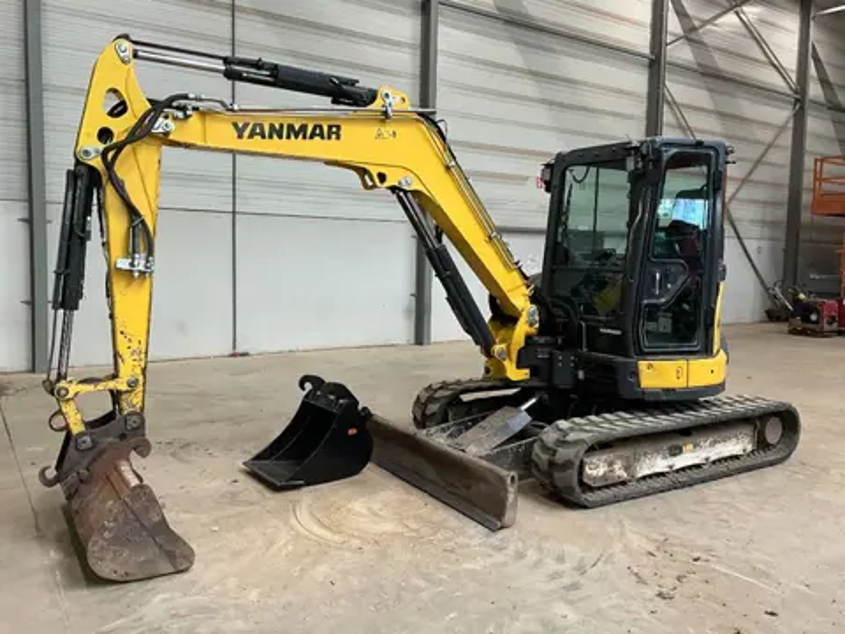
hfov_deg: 61.7
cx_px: 422
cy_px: 317
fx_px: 708
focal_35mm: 29
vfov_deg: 48.2
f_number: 1.8
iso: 125
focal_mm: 3
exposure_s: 1/60
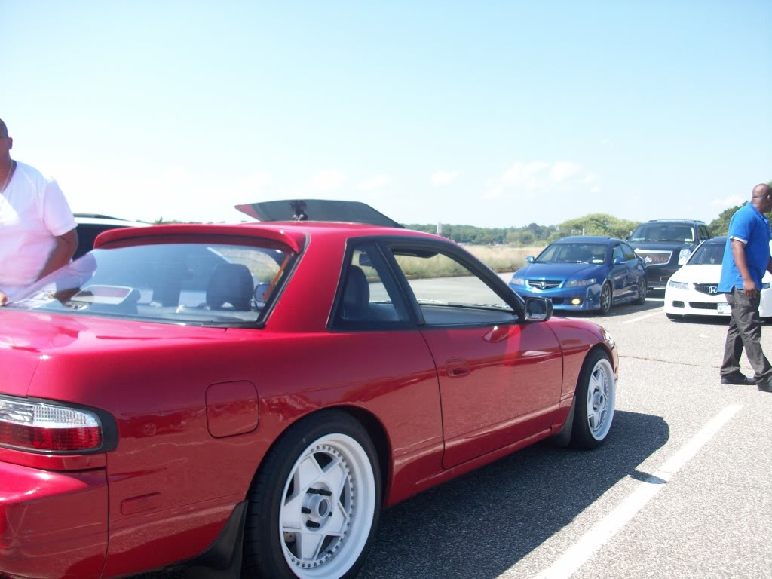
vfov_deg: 41.8
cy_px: 290
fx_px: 758
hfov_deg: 54.0
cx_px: 386
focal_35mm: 34
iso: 64
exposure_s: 1/444
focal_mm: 5.7
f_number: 2.8
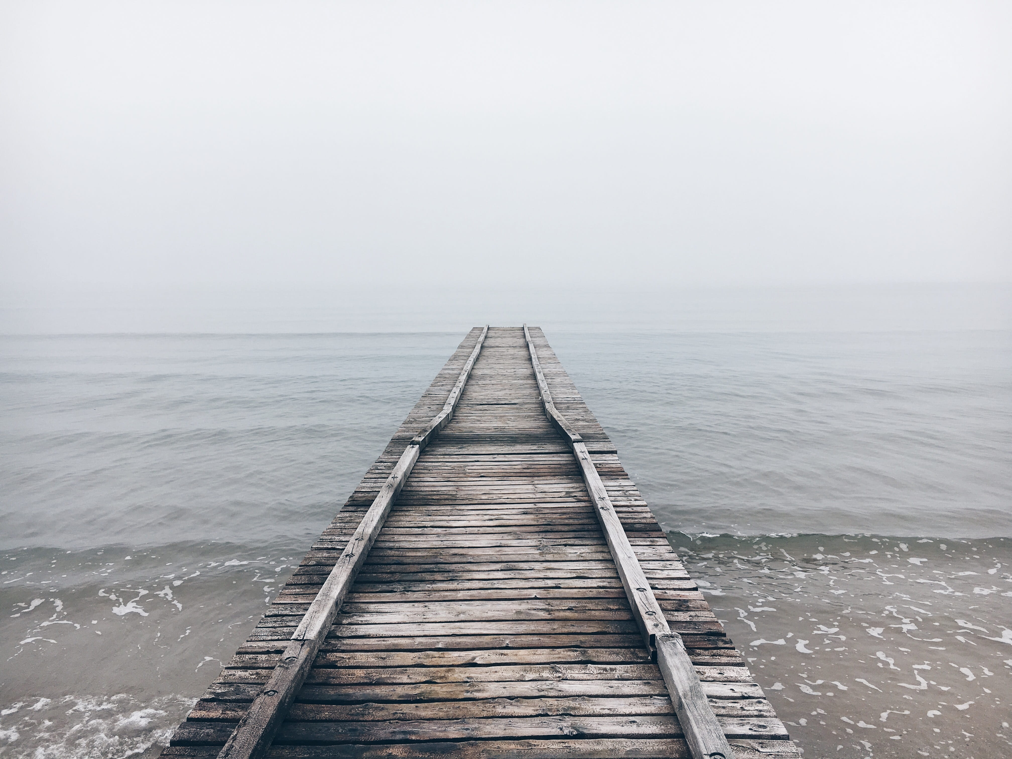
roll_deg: +0.5
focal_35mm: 29
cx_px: 506
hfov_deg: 61.7
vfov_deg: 48.2
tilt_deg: -6.7
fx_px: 848
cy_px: 380
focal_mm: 4.15
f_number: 2.2
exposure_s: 1/651
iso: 25
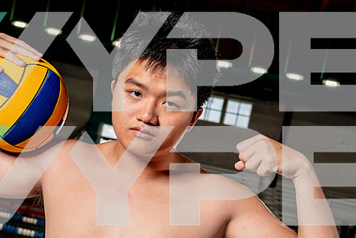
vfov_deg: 18.8
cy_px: 176
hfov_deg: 28.0
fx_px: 712
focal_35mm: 72
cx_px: 151
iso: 400
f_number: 7.1
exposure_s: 1/250
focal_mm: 47
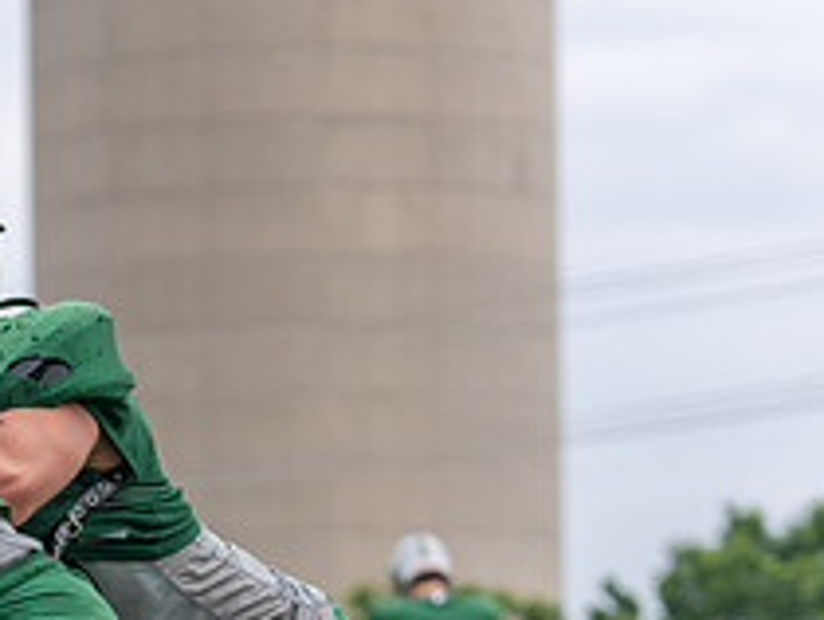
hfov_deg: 8.0
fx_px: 5815
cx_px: -216
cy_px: 677
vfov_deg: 6.1
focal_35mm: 244
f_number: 3.5
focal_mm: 92
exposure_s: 1/1250
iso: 160
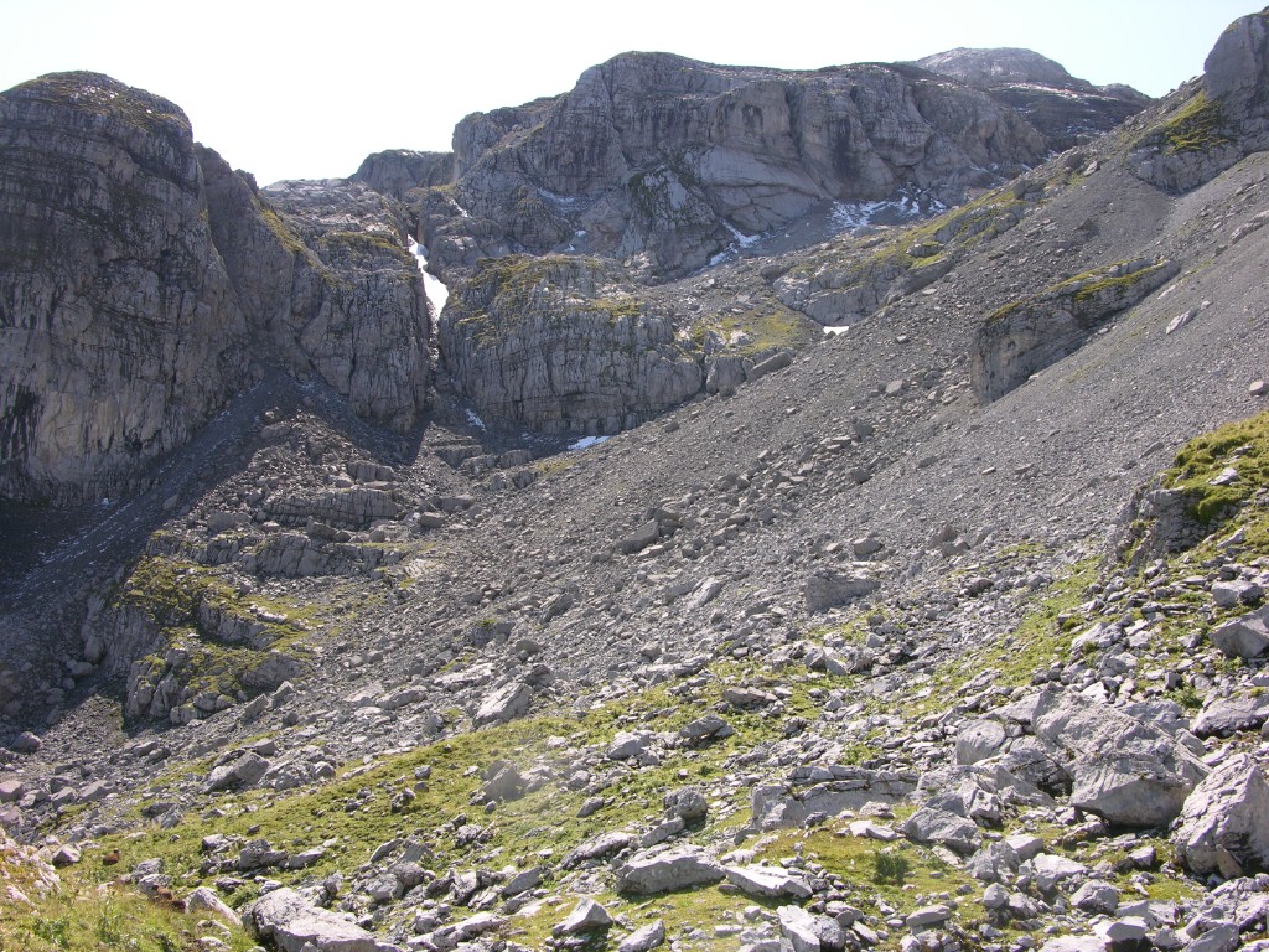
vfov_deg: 40.7
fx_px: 1283
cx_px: 634
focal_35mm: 35
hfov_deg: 52.6
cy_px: 476
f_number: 5.6
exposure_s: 1/139
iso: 50
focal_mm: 8.9
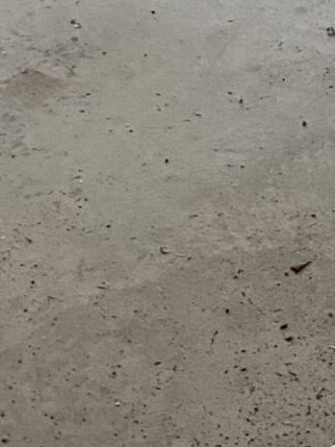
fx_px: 1999
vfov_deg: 11.7
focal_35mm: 155
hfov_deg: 9.0
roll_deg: -0.3
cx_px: 655
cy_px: -379
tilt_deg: -23.1
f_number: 1.8
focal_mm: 4.25
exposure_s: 1/60
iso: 250
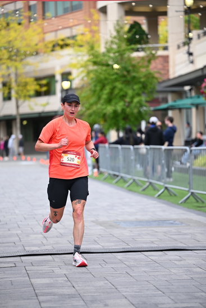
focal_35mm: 110
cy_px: 154
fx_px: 943
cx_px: 103
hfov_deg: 12.5
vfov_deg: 18.6
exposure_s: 1/1600
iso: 1000
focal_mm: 110
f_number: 2.8
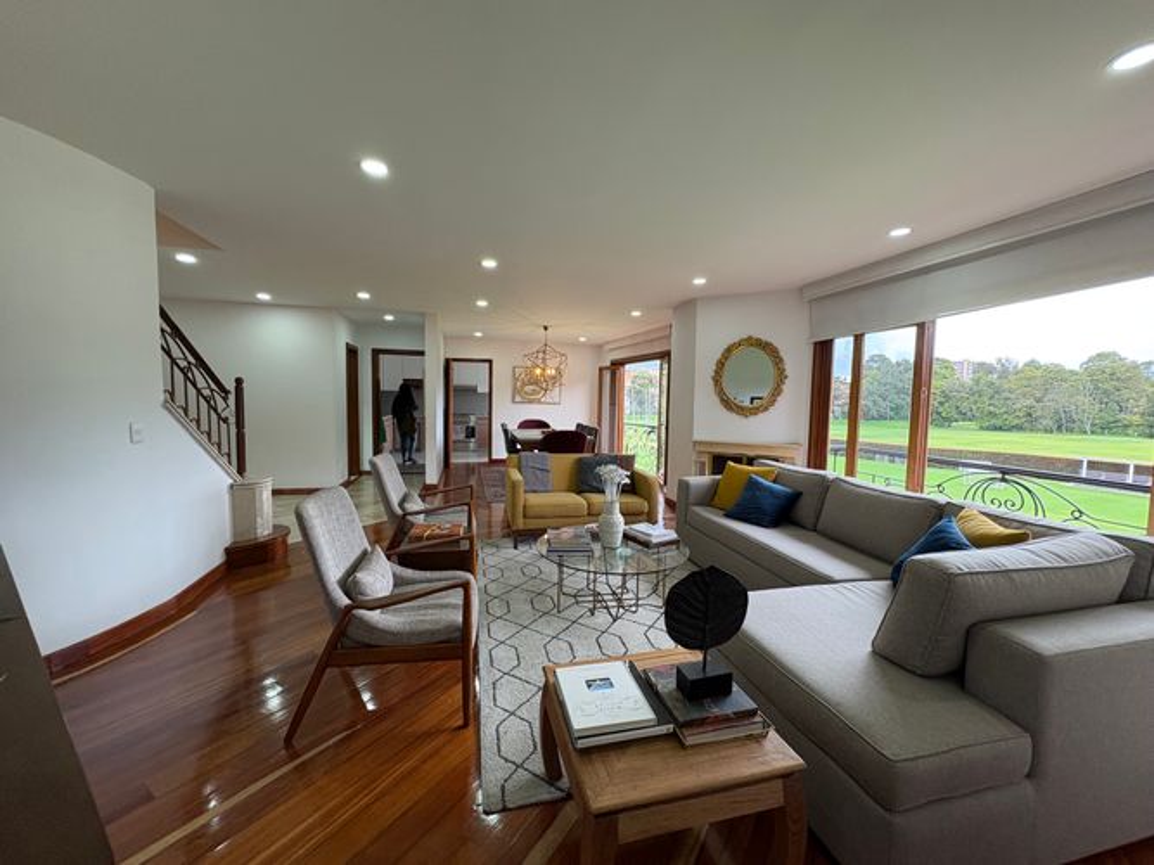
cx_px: 577
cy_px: 432
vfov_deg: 85.7
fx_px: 467
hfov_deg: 102.1
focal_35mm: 14
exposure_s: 1/120
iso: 200
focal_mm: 2.22
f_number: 2.2
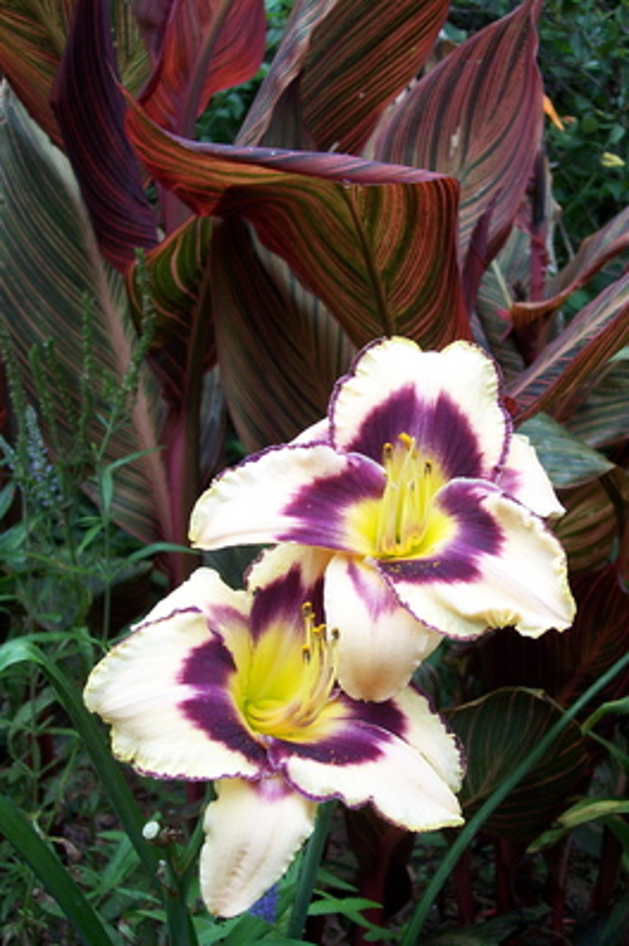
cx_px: 374
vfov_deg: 43.6
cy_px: 458
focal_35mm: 45
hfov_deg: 29.7
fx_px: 1181
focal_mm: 8
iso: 100
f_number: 3.4
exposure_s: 1/125
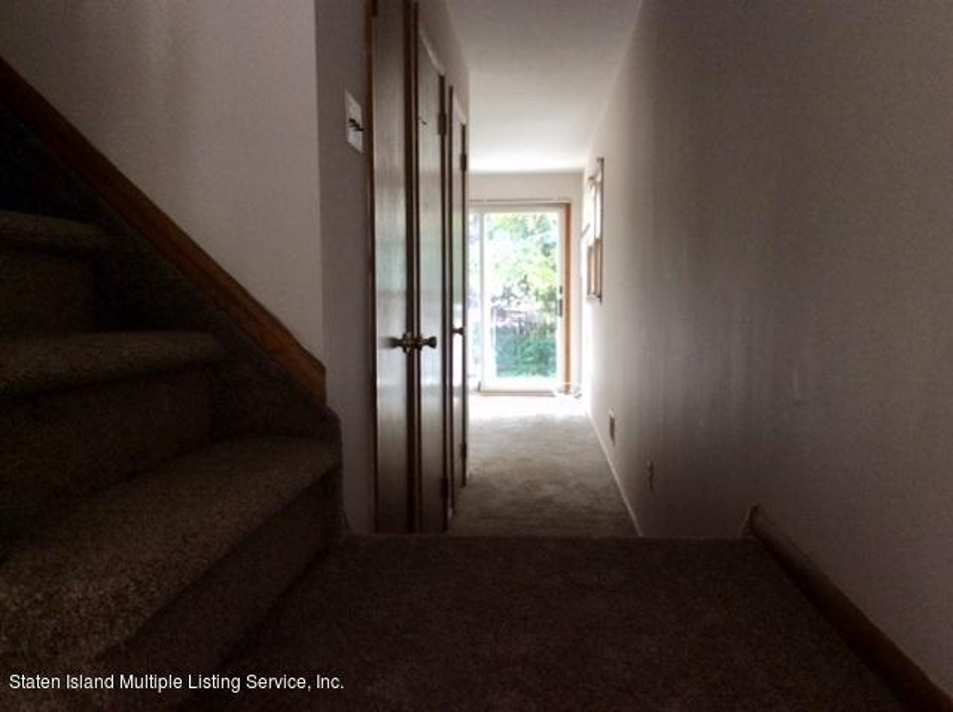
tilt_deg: -5.7
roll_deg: -1.2
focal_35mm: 32
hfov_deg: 56.9
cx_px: 476
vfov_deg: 44.1
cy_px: 356
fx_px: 880
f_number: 2.4
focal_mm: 3.3
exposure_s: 1/24
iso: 80
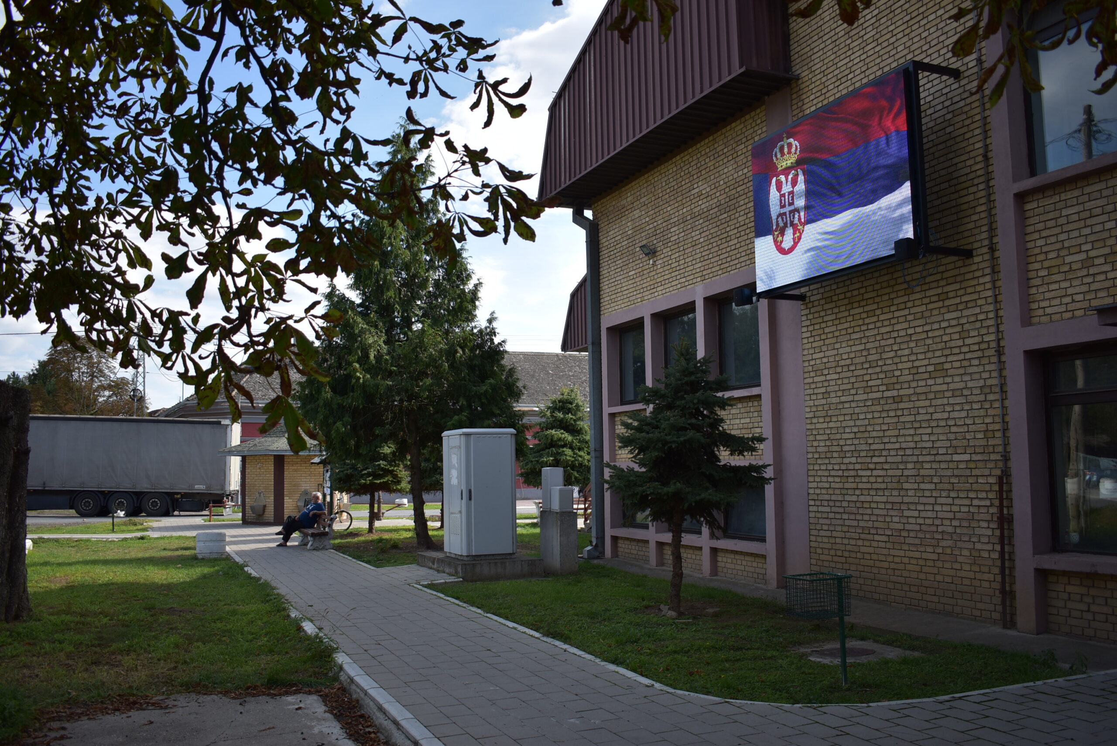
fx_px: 978
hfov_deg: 59.5
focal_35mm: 32
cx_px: 558
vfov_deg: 41.8
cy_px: 373
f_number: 3.8
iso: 100
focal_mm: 21
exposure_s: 1/500
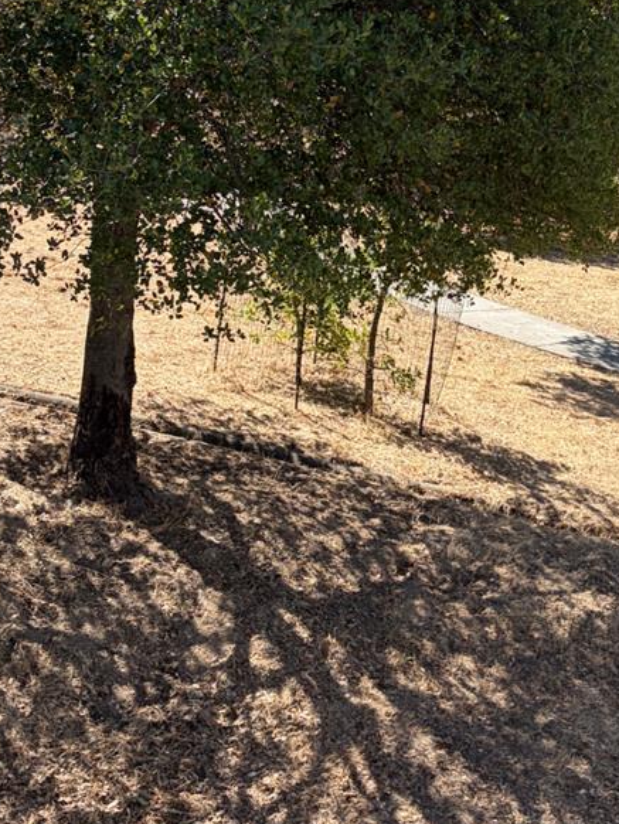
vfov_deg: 28.6
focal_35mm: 67
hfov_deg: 21.5
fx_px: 1596
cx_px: 547
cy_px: 229
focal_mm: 5.96
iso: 50
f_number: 1.6
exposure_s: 1/1517
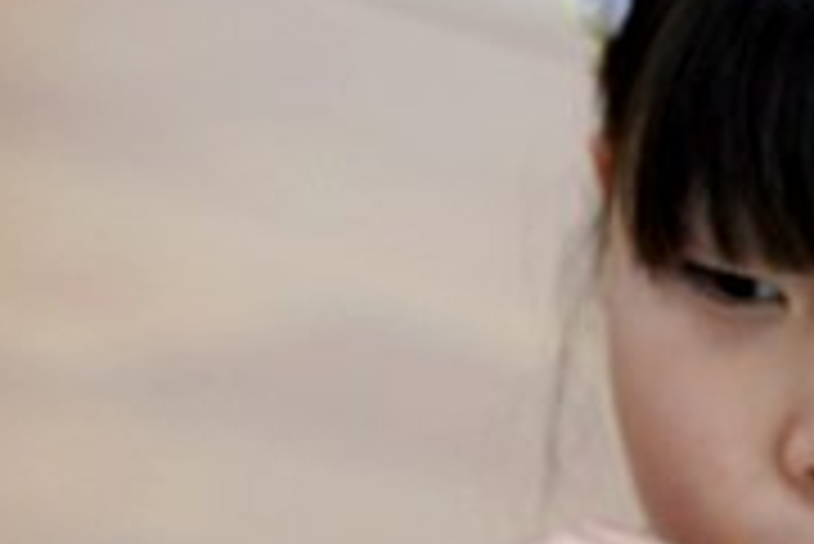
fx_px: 14844
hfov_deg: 3.1
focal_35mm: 656
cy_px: 495
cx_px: 931
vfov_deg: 2.1
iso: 1250
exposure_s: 1/160
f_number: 4
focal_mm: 132
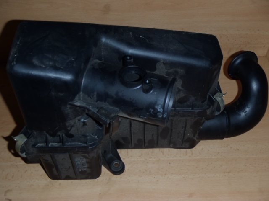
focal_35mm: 38
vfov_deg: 37.7
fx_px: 295
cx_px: 134
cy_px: 100
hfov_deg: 49.0
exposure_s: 1/40
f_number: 4.6
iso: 100
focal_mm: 6.83
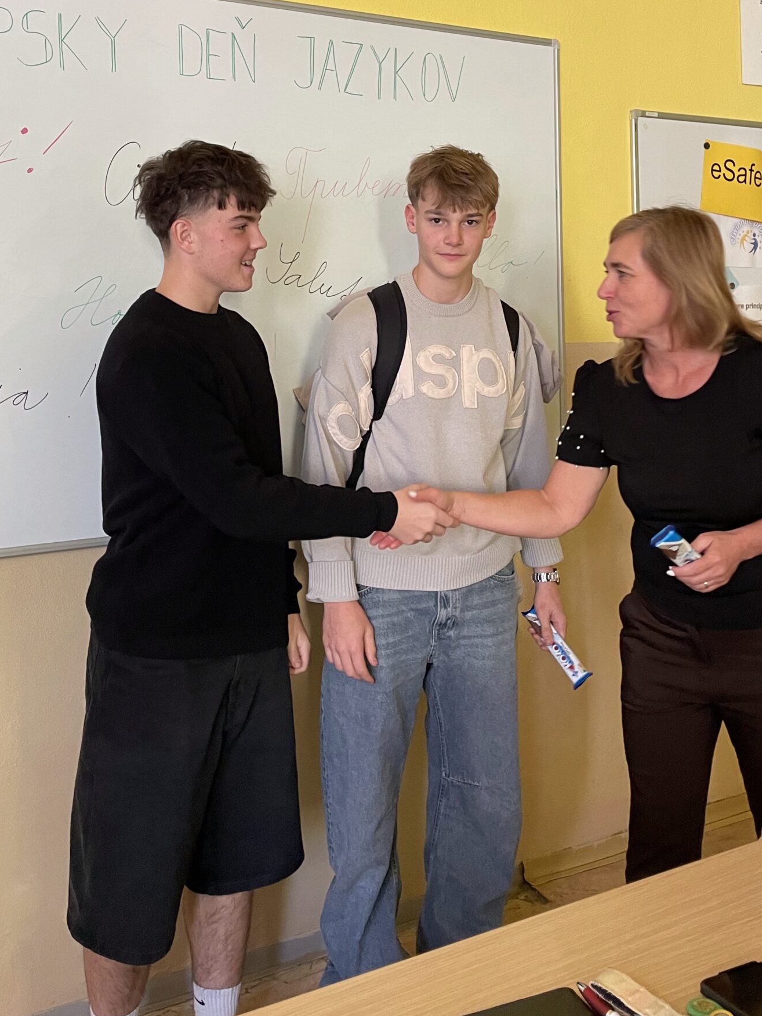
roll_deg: +2.3
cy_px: 286
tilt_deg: +1.6
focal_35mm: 38
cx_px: 416
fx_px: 1115
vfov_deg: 47.6
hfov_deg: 37.7
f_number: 1.6
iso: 125
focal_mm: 4.2
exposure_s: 1/69
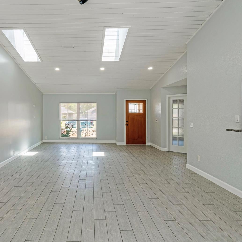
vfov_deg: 70.5
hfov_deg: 69.0
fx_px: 171
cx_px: 86
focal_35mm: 22
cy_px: 119
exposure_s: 1/640
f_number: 9
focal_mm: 11
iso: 250
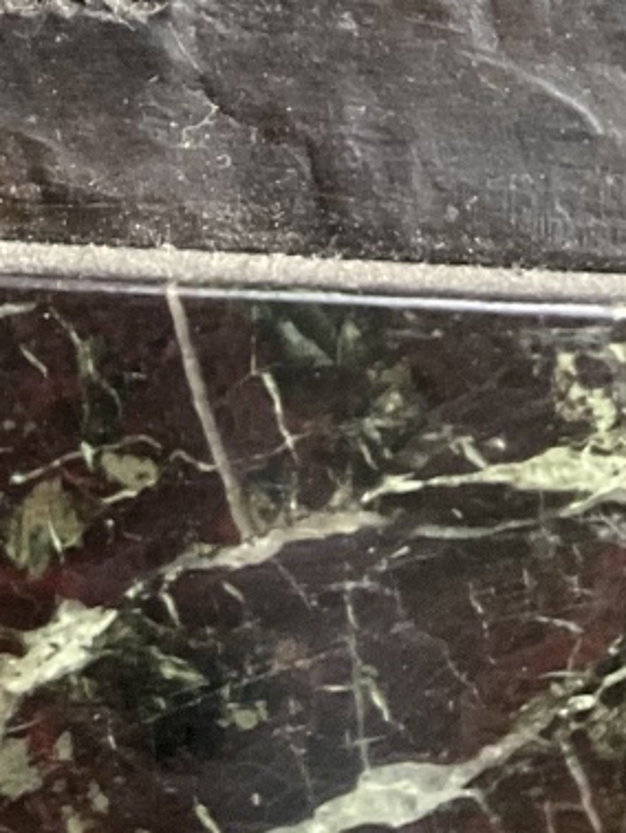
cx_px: 2
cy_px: -408
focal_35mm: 92
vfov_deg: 18.8
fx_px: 2216
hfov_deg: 15.8
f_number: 1.8
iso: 250
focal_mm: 3
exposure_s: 1/30
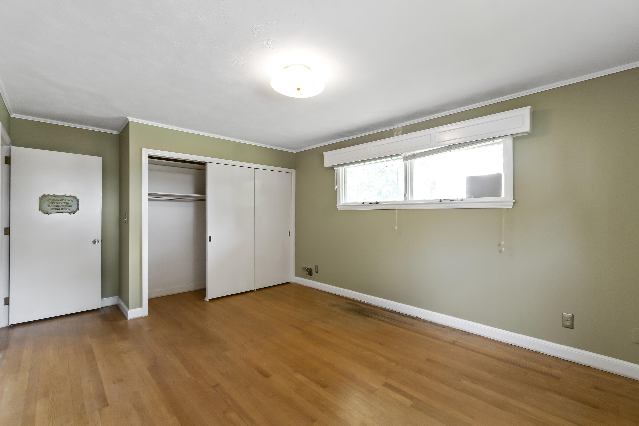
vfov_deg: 77.3
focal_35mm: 15
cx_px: 320
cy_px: 213
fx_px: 266
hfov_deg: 100.4
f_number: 8
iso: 400
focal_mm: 10
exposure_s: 1/10
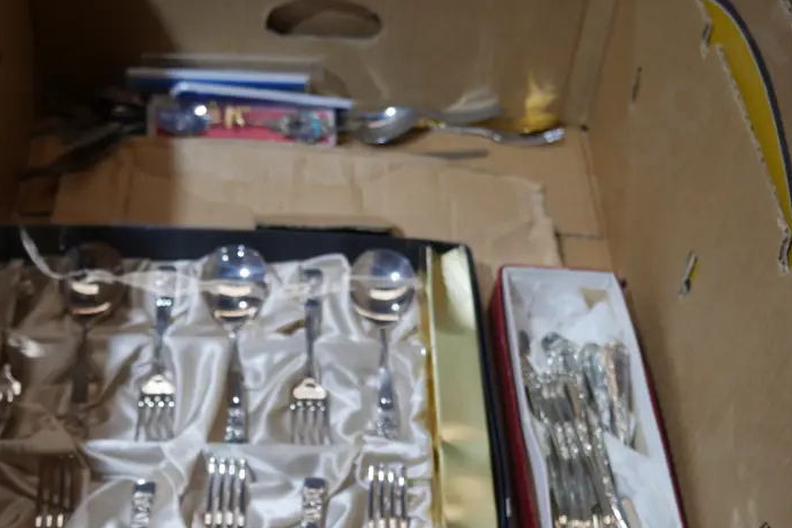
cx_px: 349
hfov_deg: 40.3
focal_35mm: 49
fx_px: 1078
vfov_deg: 27.3
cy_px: 357
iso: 200
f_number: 3.6
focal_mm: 16
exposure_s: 1/100
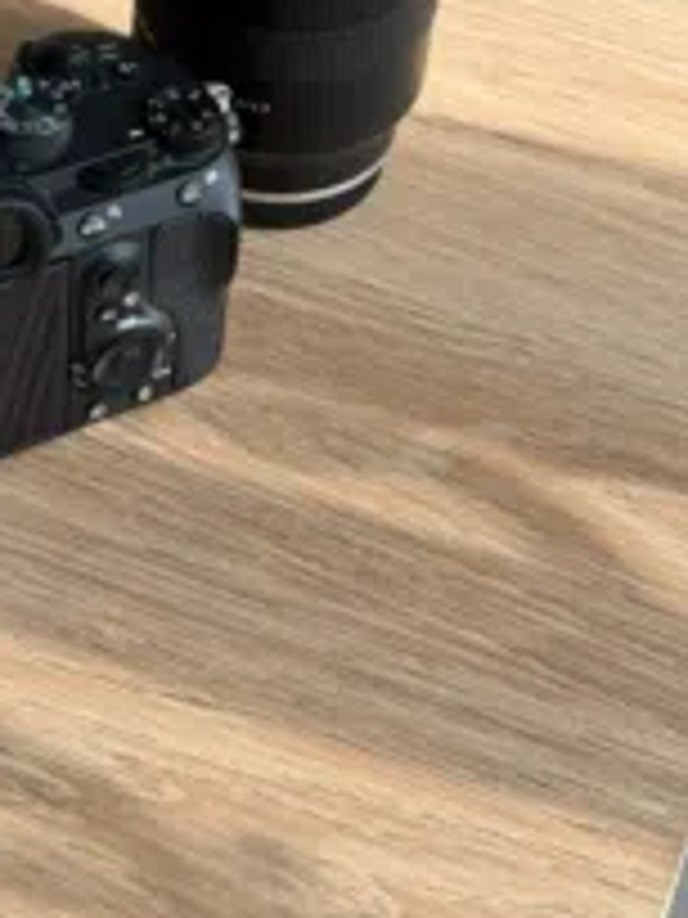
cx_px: 76
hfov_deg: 15.6
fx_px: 2491
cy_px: 99
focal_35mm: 94
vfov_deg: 20.5
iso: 80
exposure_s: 1/121
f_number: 1.78
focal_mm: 6.76
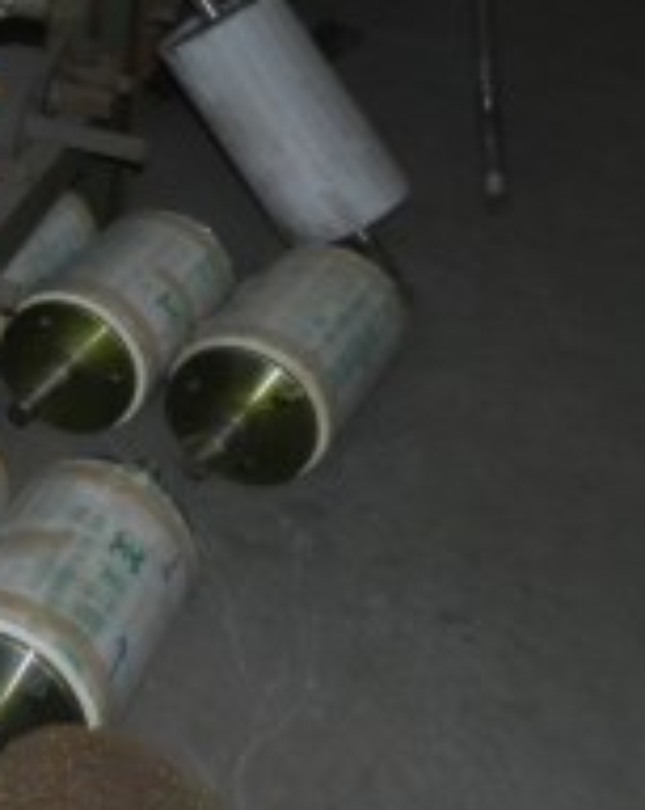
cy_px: -21
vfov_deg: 24.2
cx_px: -531
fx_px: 1794
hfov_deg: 16.8
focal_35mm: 75
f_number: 3.4
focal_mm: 4
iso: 200
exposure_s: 1/30
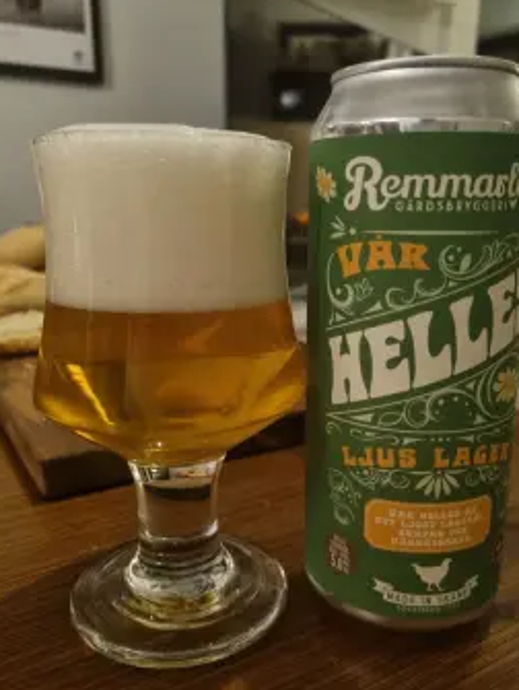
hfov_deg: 45.5
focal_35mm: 31
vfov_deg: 58.3
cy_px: 360
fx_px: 619
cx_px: 280
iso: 1000
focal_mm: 5.4
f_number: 1.8
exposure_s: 1/25
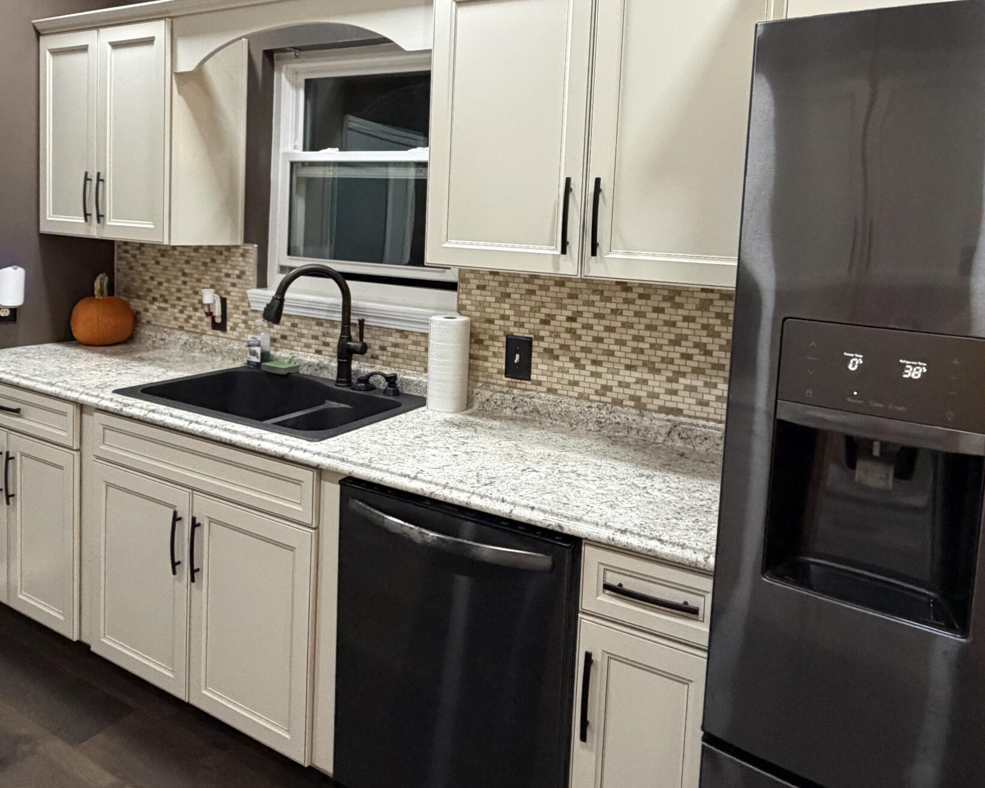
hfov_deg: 68.1
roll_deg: -3.1
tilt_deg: -4.5
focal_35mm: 25
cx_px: 517
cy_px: 284
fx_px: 729
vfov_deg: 56.0
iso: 500
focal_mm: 2.22
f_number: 2.2
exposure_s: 1/60
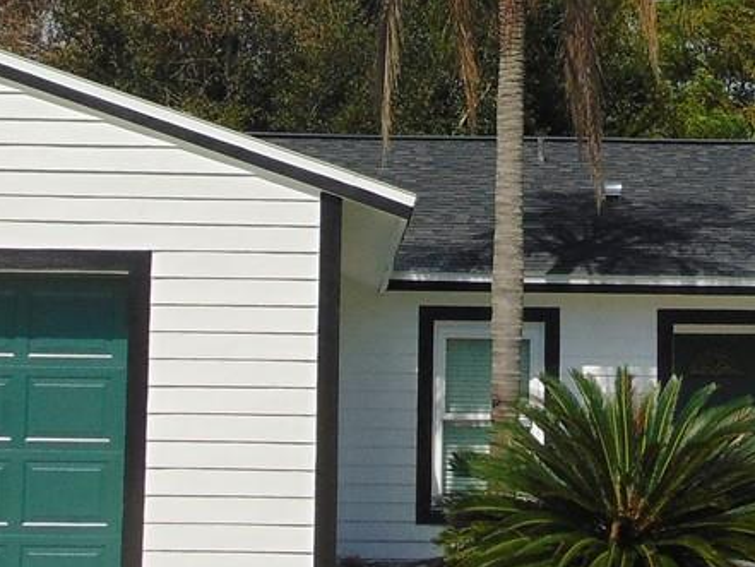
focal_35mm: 127
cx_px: 512
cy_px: 65
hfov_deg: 15.5
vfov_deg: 11.6
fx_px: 2771
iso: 80
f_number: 8.3
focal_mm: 6.3
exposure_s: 1/400
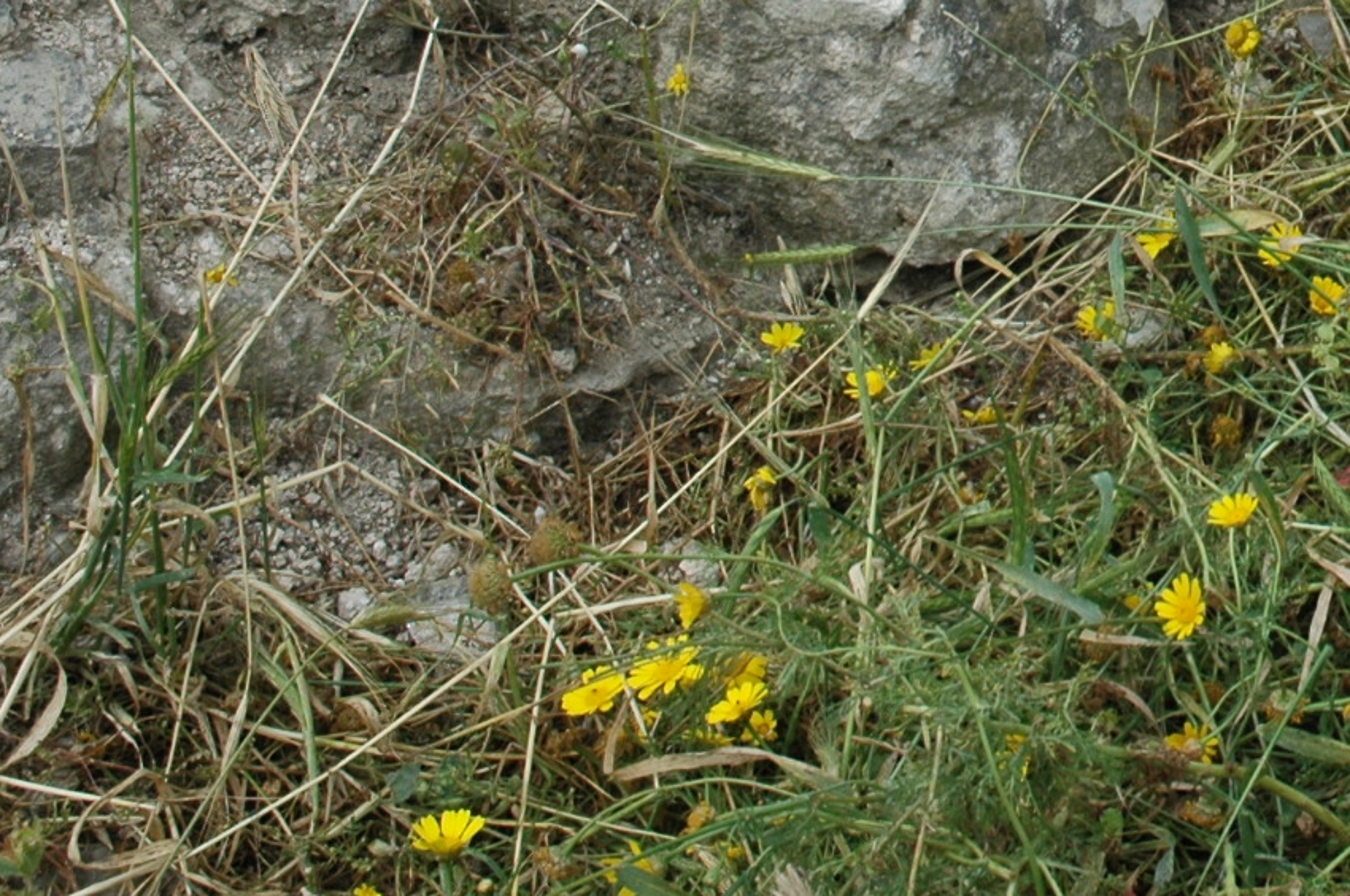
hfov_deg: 21.7
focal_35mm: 87
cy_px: -248
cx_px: 1618
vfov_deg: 15.0
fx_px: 3258
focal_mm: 22
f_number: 9
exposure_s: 1/320
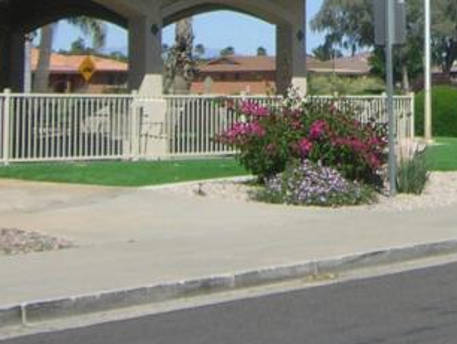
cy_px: -191
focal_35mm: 127
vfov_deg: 11.2
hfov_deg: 14.8
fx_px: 1678
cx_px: 593
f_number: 4.3
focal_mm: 6.2
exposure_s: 1/800
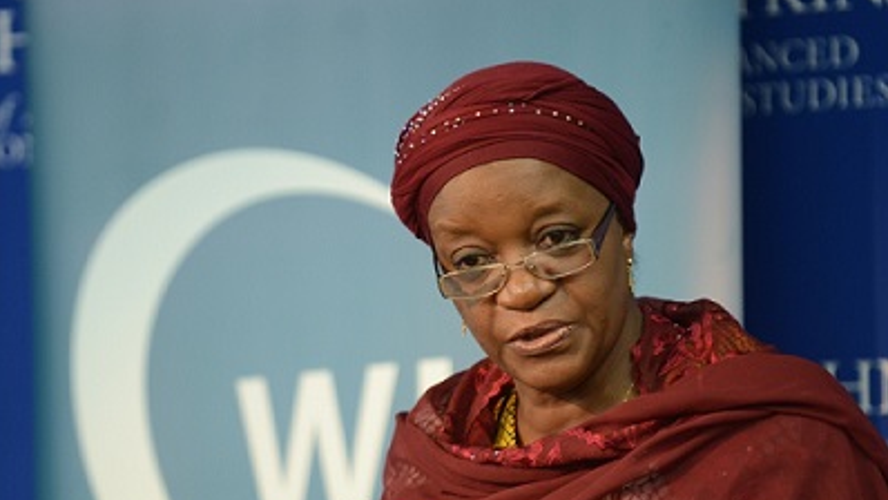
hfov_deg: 6.9
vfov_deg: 3.9
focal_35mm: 315
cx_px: 444
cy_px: 288
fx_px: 7418
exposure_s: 1/200
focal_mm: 200
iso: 1600
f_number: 2.8
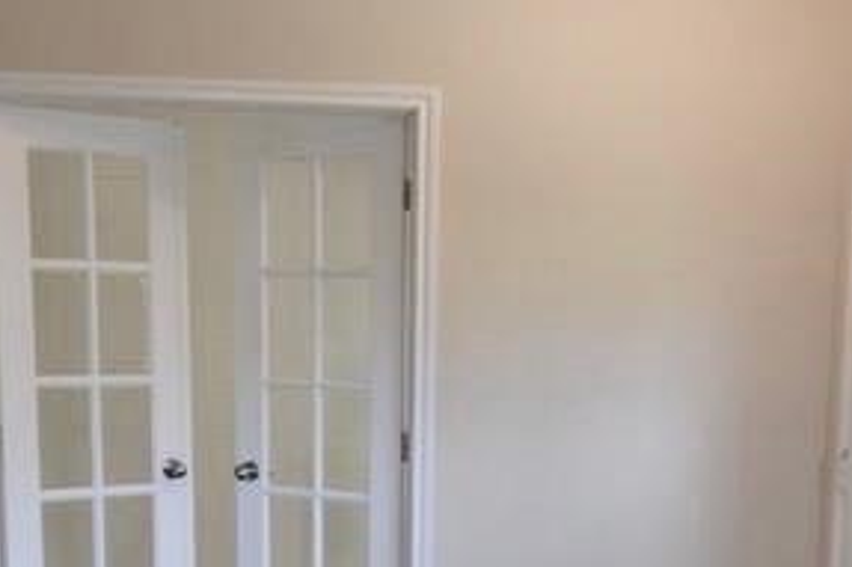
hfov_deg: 34.0
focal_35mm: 59
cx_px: 472
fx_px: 1390
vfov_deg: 21.9
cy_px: 606
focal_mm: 11
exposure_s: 1/80
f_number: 4.5
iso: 400
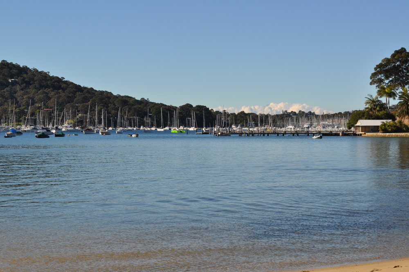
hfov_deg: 24.6
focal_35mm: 82
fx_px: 936
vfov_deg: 16.5
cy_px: 136
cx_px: 204
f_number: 10
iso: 200
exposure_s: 1/400
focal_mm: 55
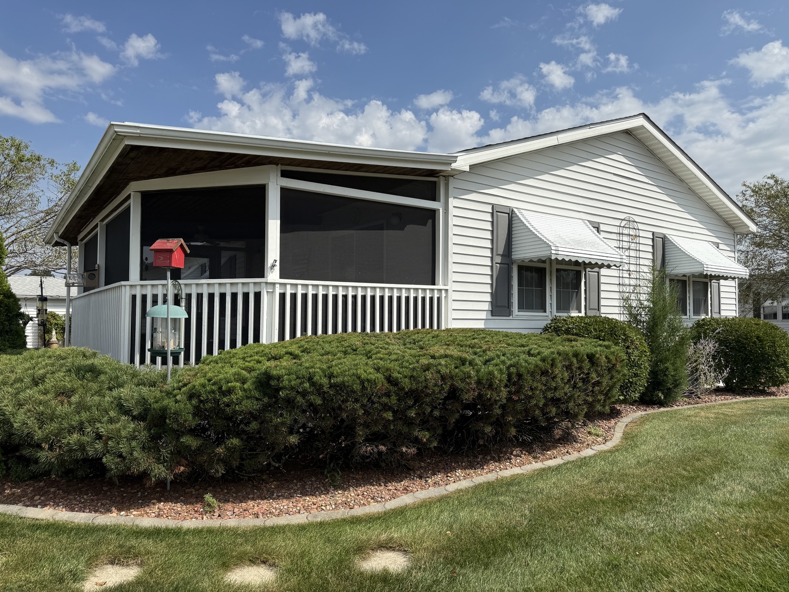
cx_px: 394
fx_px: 547
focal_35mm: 24
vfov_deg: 56.8
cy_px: 296
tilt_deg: +3.5
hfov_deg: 71.6
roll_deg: -0.4
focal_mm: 6.76
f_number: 1.78
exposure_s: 1/6711
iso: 80
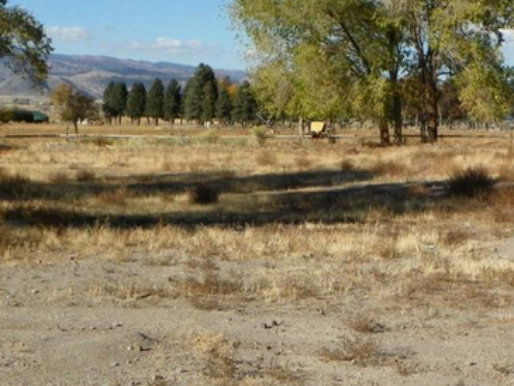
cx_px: 420
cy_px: 258
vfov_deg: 20.1
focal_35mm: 73
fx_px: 1084
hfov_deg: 26.1
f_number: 5.6
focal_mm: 4.6
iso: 64
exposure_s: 1/500
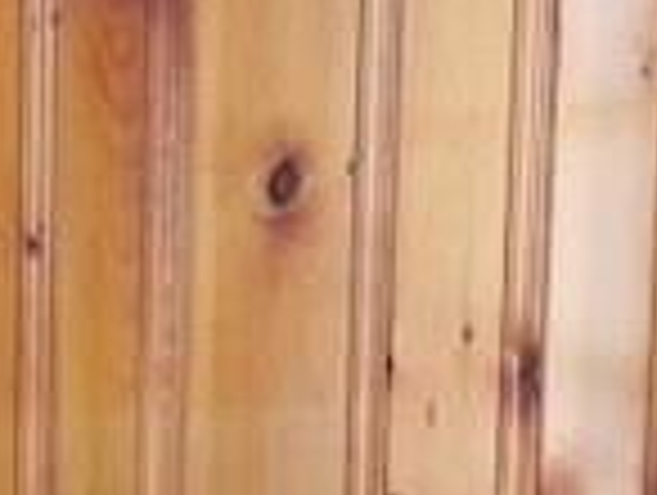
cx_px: 360
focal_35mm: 182
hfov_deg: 10.8
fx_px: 3460
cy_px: 716
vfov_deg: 8.0
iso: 200
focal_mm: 4.6
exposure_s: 1/30
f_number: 2.8
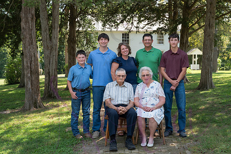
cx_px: 126
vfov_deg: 25.5
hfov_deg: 37.5
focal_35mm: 53
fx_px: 340
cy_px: 82
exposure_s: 1/160
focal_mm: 47
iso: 400
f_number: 8
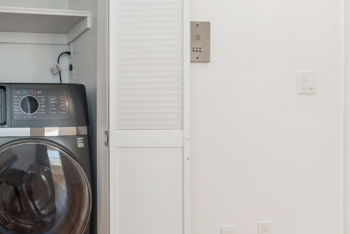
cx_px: 28
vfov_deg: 53.1
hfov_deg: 61.0
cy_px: 108
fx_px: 233
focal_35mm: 24
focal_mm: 12
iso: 2000
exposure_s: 1/60
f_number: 9
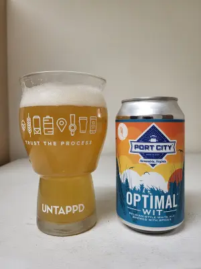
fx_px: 201
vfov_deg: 67.3
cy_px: 134
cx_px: 100
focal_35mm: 26
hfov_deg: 53.1
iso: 250
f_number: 1.8
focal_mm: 5.4
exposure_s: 1/120
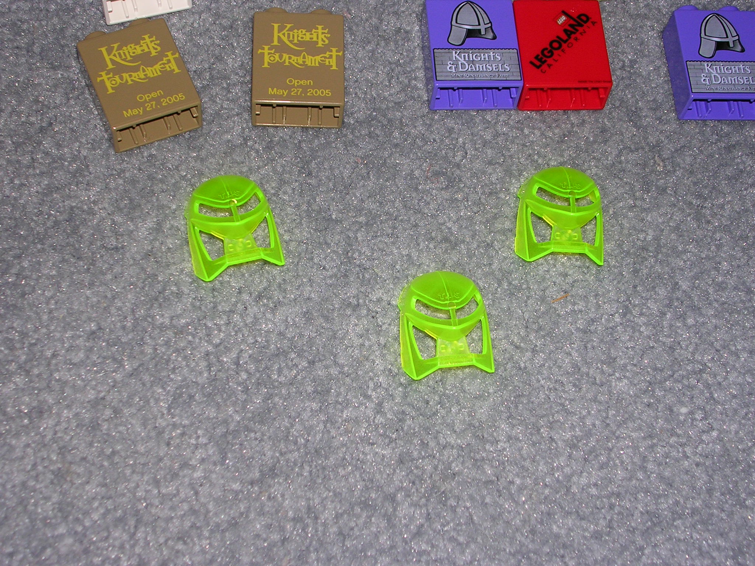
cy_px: 283
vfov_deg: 23.3
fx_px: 1374
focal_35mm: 63
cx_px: 378
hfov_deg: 30.7
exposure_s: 1/60.1
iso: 50
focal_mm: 9.6
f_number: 3.5
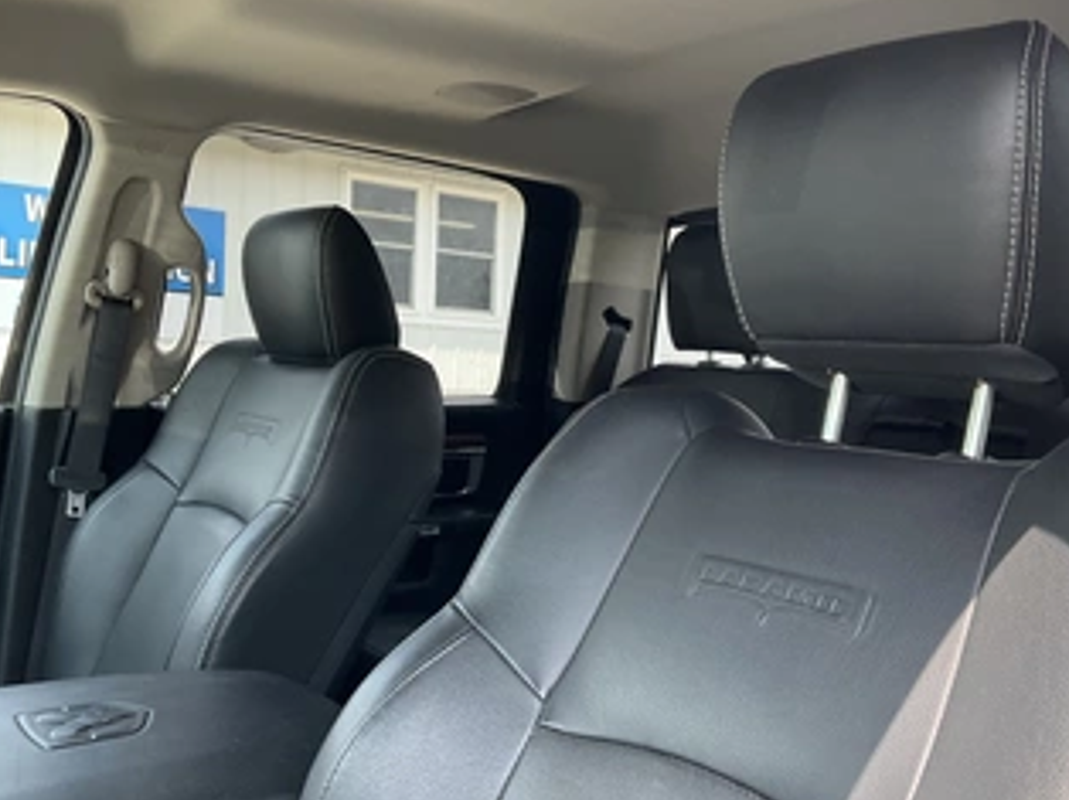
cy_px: 391
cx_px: 497
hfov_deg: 50.1
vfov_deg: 38.6
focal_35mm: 37
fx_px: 1142
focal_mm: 3
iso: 32
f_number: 1.8
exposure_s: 1/172
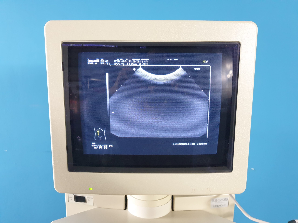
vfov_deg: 53.1
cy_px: 112
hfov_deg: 67.3
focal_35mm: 26
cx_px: 149
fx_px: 224
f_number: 1.5
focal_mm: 4.3
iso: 400
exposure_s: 1/50
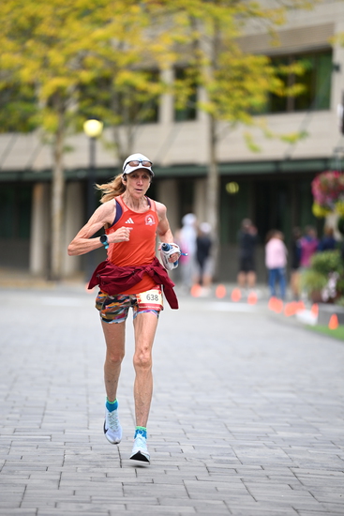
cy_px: 258
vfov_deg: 10.3
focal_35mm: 200
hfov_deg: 6.9
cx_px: 172
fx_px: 2865
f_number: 2.8
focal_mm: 200
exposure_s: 1/2000
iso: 1000
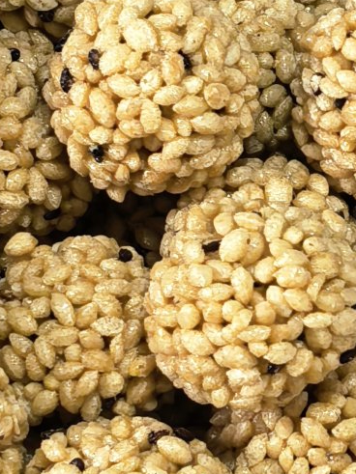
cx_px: 101
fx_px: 3937
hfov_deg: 5.2
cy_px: 159
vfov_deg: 6.9
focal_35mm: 287
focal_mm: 5.75
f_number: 2
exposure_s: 1/50
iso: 200
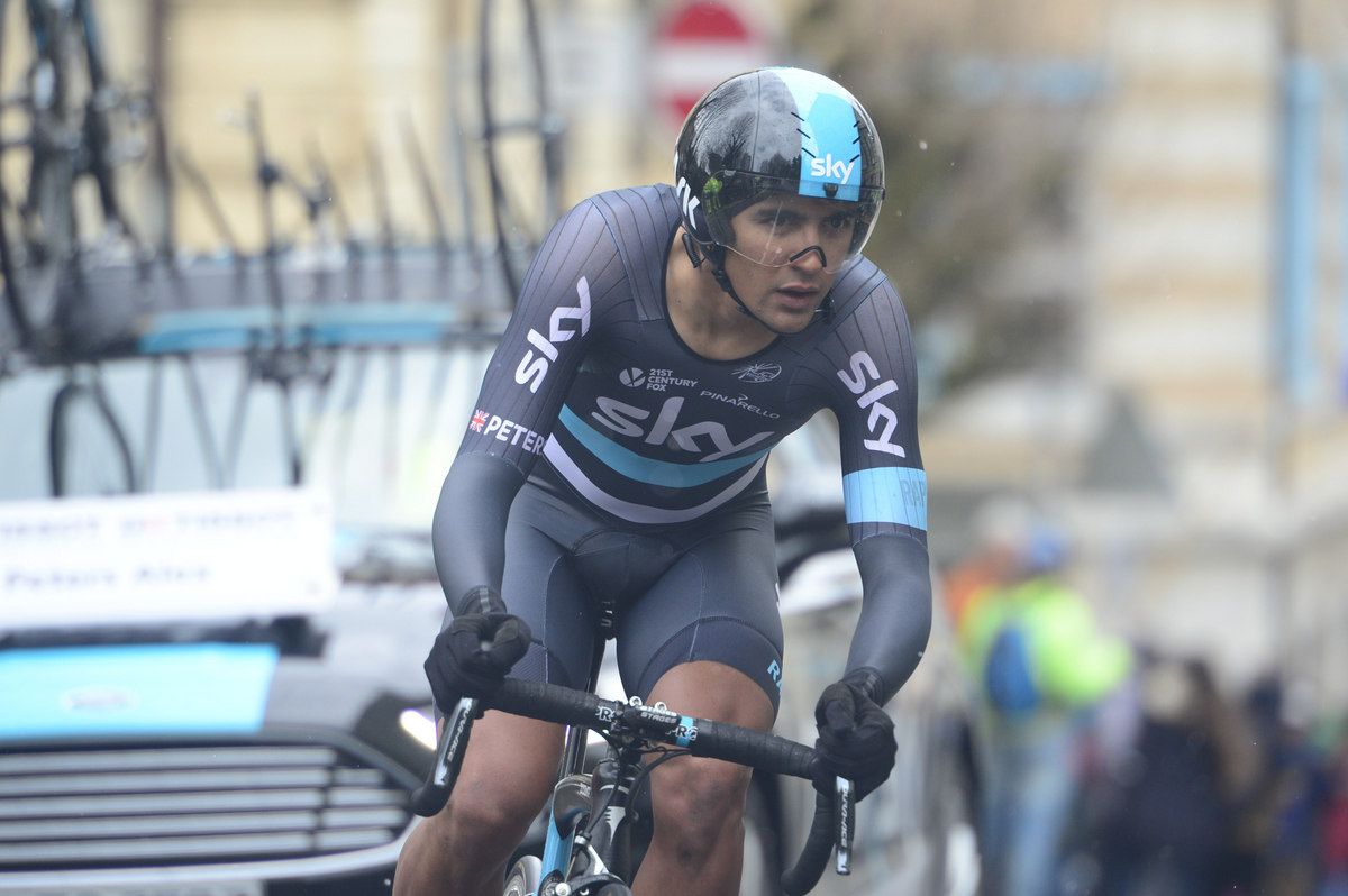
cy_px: 448
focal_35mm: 400
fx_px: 14965
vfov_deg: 3.4
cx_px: 674
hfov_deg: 5.2
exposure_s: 1/1000
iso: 1250
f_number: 5.6
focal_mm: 400
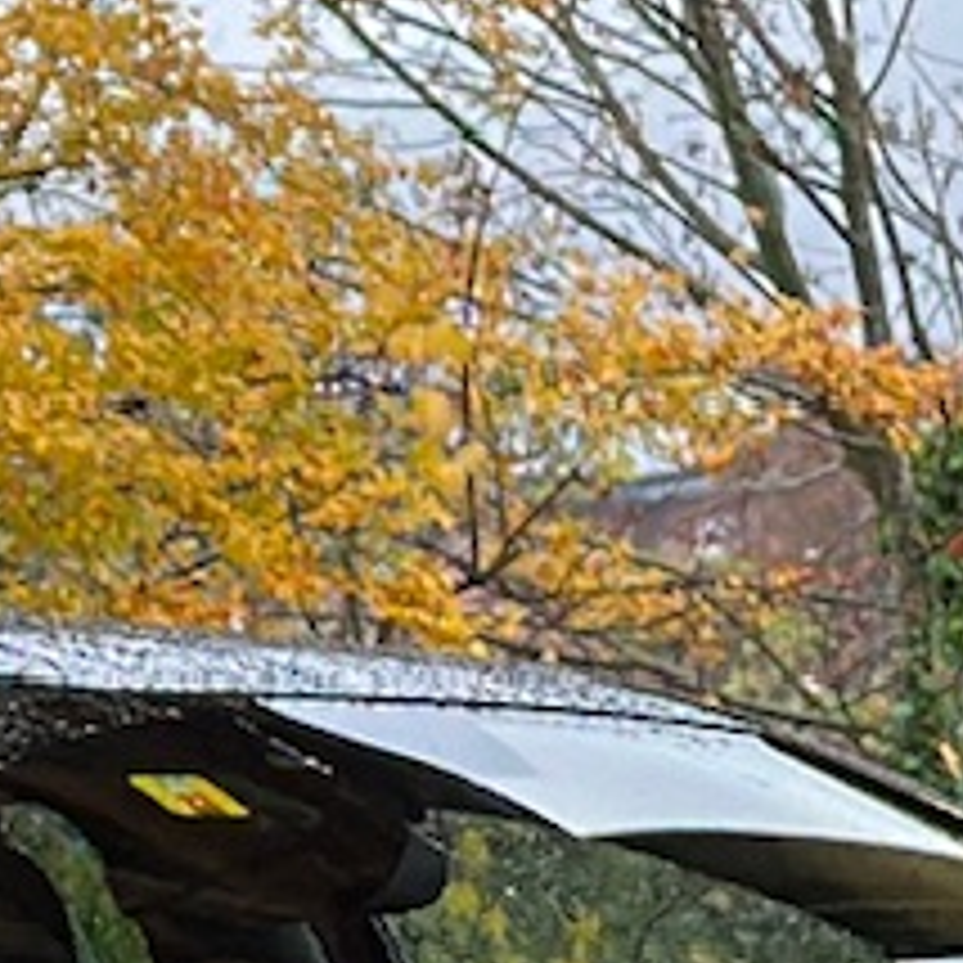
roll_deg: +1.4
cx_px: -1138
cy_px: 886
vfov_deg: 4.6
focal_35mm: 380
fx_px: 11960
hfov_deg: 4.5
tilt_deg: +2.3
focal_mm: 6.86
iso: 200
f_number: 1.78
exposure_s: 1/60
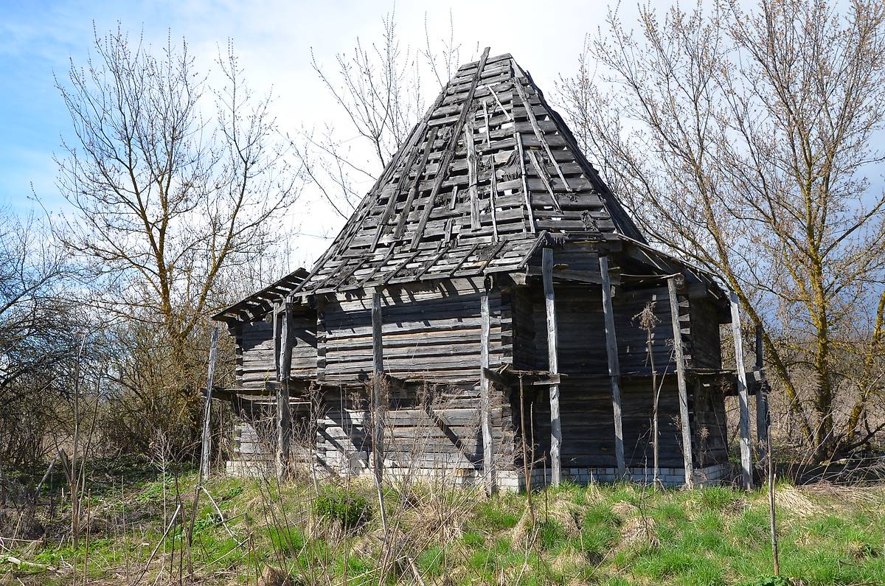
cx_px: 442
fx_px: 810
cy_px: 293
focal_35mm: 33
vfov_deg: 39.8
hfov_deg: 57.3
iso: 110
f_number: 8
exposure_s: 1/250
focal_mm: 22
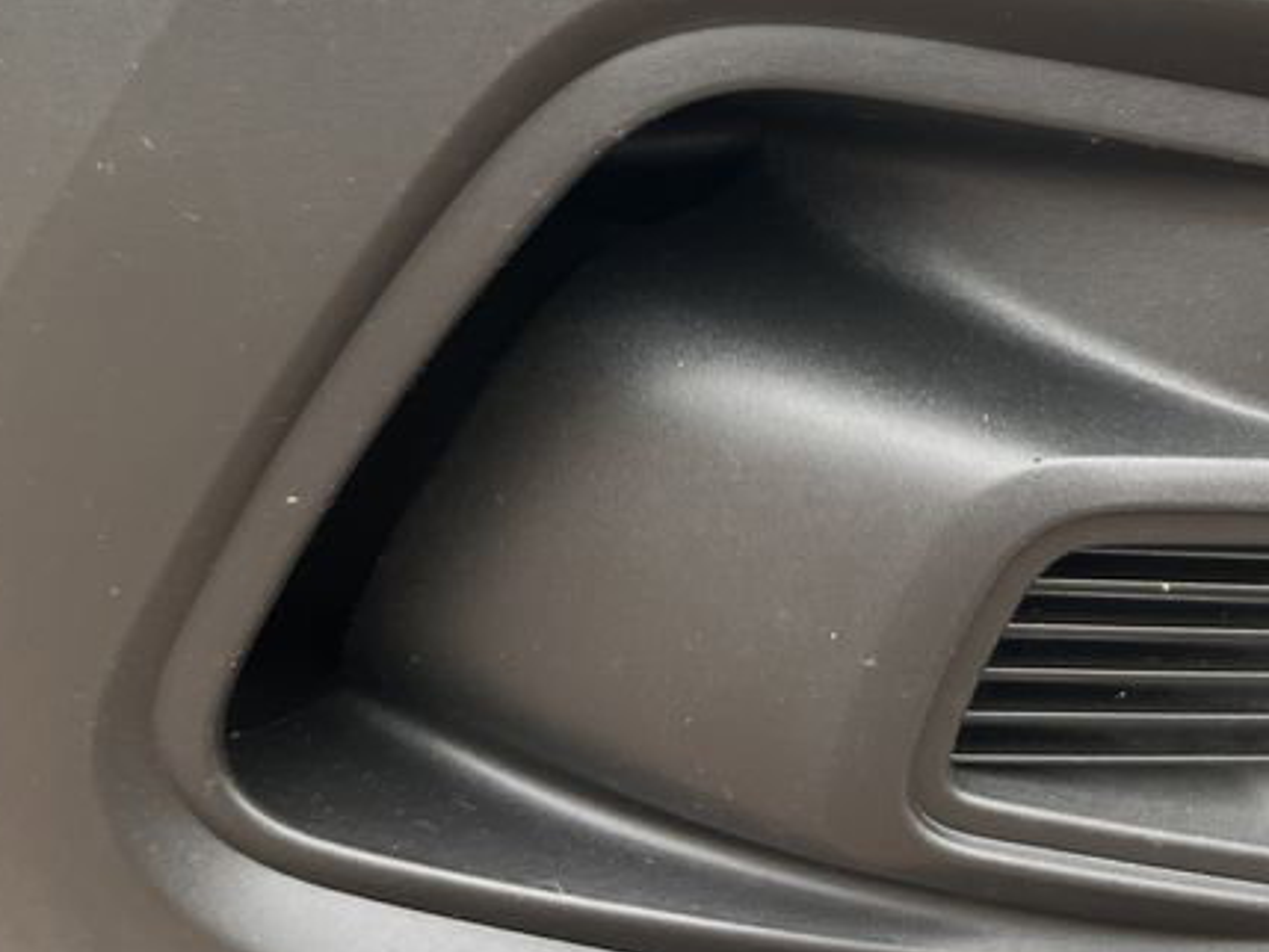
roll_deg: -2.5
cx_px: 902
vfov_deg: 22.5
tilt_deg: -9.1
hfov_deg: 30.8
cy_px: -59
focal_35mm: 62
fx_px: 2274
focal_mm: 5.1
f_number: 1.6
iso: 40
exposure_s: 1/263
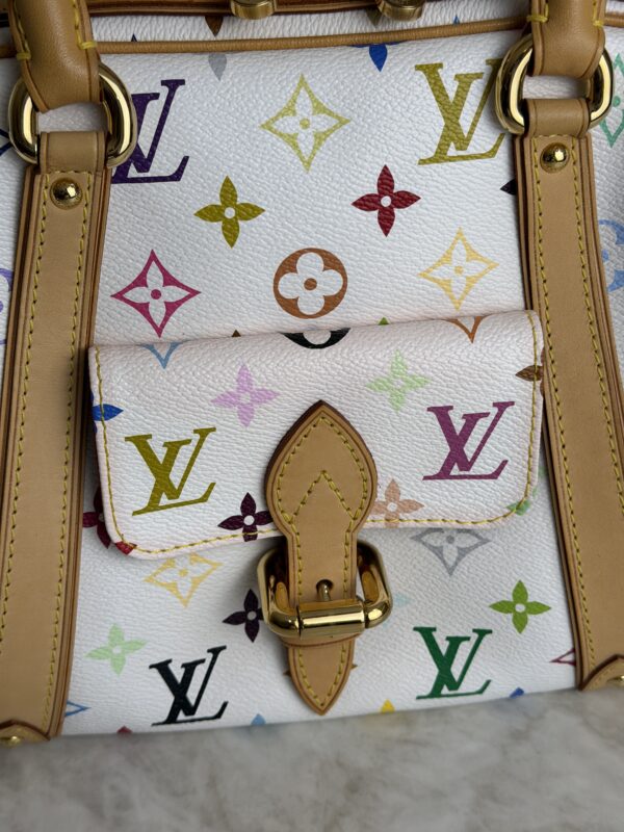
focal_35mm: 48
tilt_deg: -37.5
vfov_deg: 39.7
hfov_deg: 30.3
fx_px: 1154
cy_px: 416
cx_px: 312
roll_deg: +1.1
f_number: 1.78
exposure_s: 1/472
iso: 64
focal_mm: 6.76
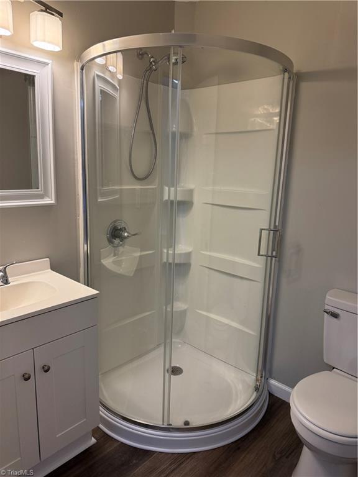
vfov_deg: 71.6
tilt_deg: -11.9
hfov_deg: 56.8
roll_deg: -2.2
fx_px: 331
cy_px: 238
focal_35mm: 24
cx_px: 179
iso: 200
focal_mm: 6.76
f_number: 1.78
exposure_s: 1/156
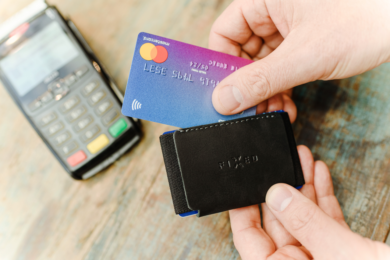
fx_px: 379
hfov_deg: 54.4
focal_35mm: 35
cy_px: 130
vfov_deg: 37.8
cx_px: 195
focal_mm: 35
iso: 720
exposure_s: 1/160
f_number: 2.8
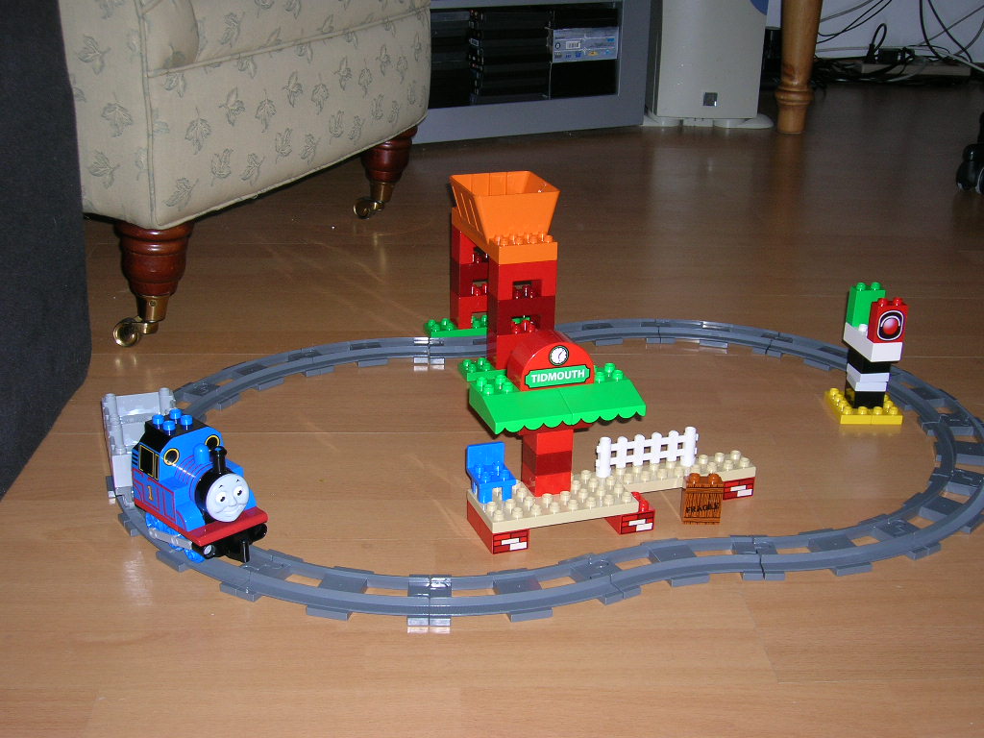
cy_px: 369
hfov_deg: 41.2
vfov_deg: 31.5
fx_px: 1308
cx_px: 492
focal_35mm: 46
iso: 65
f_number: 3.2
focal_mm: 7.7
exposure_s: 1/60.1
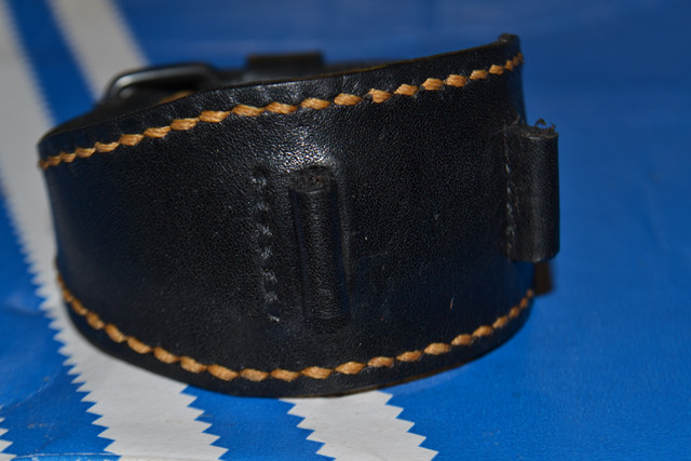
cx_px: 346
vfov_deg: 16.6
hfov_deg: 24.6
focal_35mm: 82
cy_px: 230
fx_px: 1584
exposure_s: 1/60
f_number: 8
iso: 100
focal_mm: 55
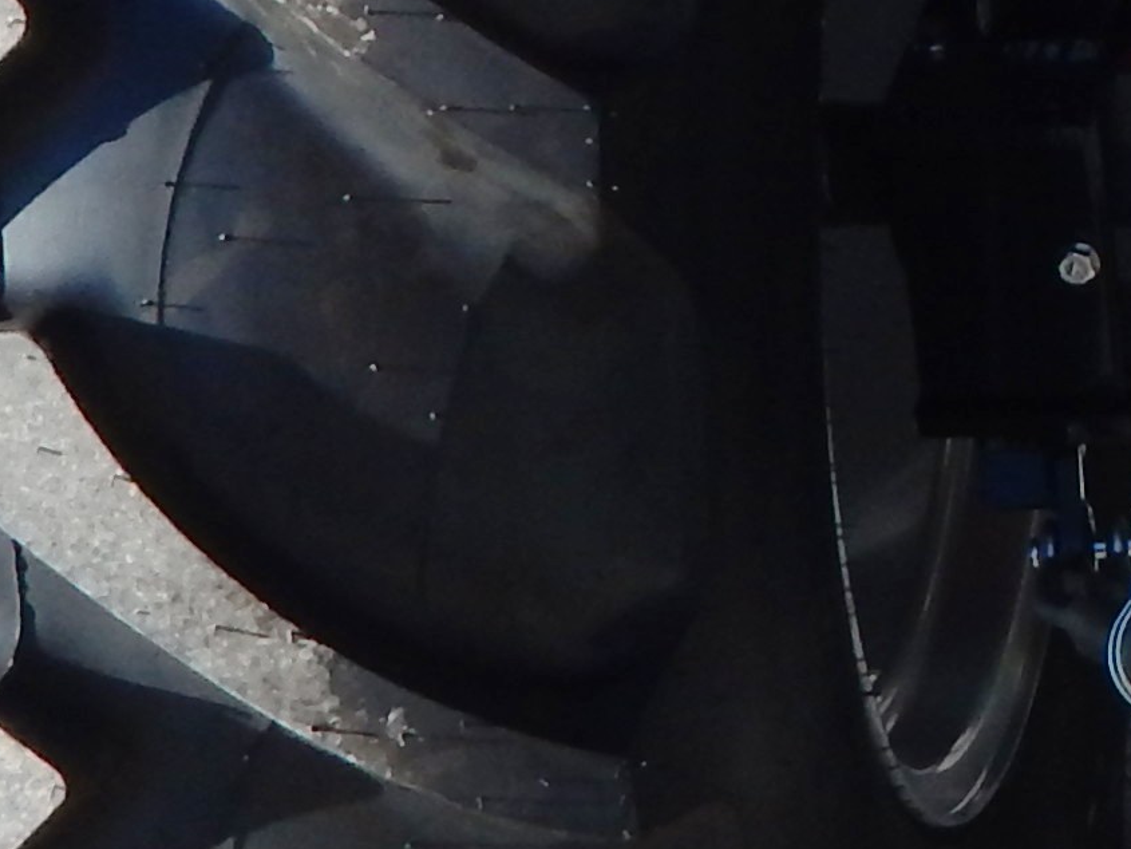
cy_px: 107
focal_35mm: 120
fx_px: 3921
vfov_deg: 12.3
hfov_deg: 14.8
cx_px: 1899
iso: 125
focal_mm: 4
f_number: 3
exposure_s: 1/1250
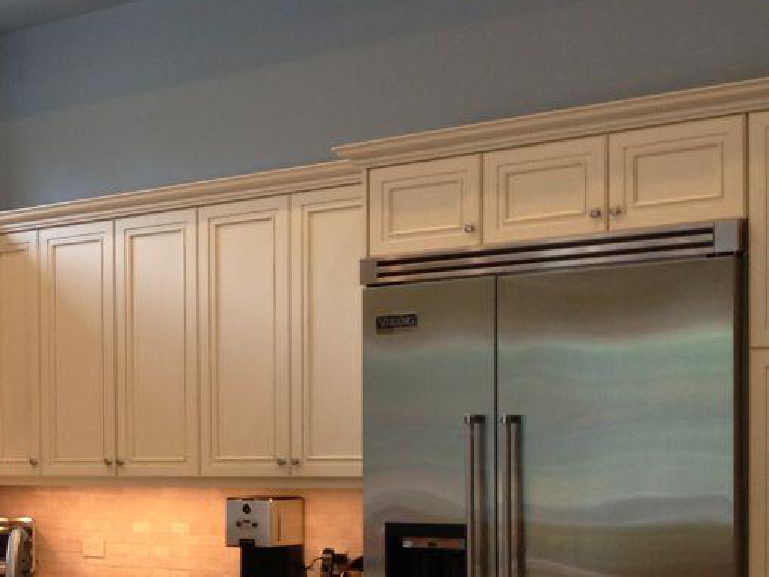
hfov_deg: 21.6
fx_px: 1844
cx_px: -181
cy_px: 488
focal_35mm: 83
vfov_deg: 17.6
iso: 80
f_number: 2.4
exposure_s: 1/20
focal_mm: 4.12
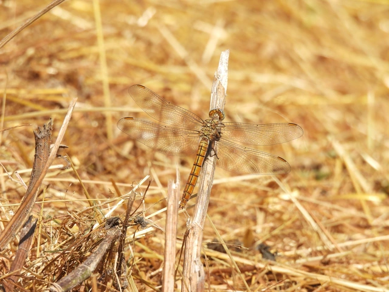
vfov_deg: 2.1
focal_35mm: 700
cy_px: 146
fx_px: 7866
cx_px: 194
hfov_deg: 2.8
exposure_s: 1/500
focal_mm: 125
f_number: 6.3
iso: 100
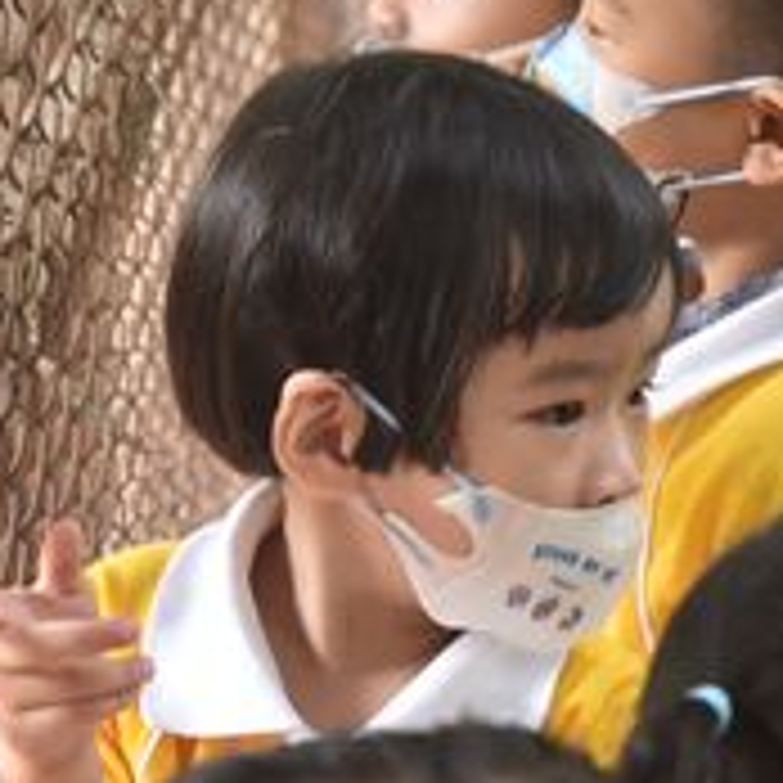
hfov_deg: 9.6
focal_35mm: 182
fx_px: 4658
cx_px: 652
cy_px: 220
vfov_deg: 9.6
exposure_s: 1/60
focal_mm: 62
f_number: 4
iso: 1000
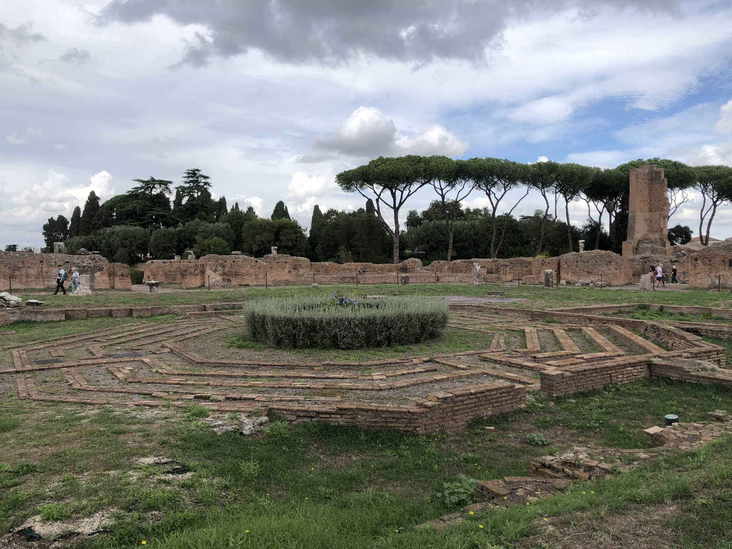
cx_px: 366
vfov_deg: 49.7
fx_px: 592
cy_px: 274
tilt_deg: -1.2
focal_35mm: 28
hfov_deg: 63.4
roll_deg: +1.3
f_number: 1.8
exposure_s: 1/2024
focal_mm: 4
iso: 20
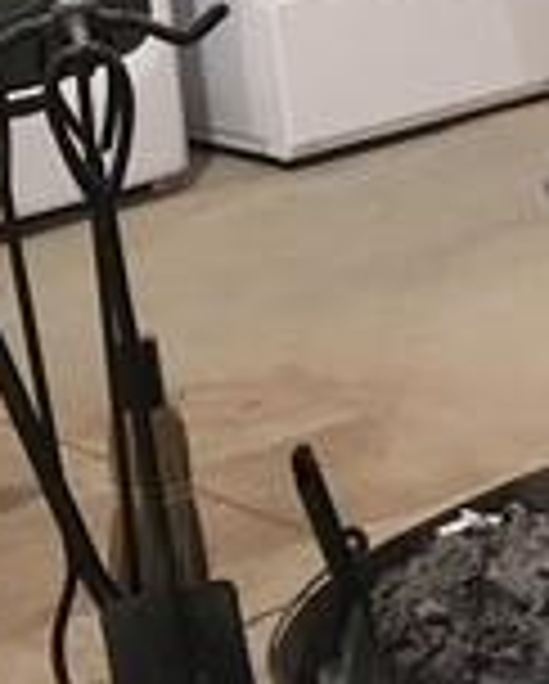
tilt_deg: -18.9
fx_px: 2412
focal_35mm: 119
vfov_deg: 16.1
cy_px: 364
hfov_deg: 12.5
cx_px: 729
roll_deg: +5.0
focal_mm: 4.15
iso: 500
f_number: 2.2
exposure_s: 1/15
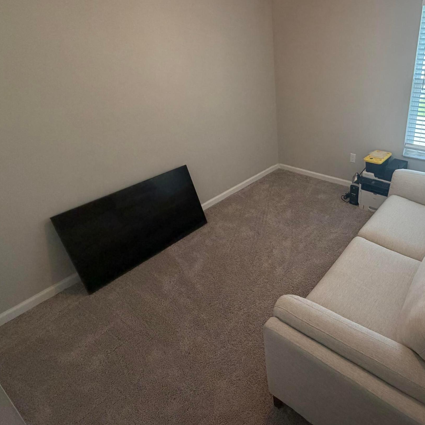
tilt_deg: -23.0
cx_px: 310
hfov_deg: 66.1
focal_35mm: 22
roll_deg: +0.4
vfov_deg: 68.8
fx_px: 306
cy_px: 166
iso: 320
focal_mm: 2.22
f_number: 2.2
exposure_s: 1/120
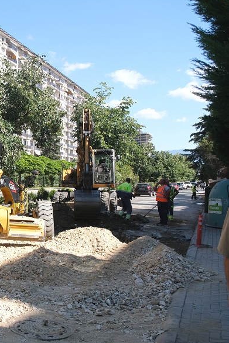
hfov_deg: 26.5
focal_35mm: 46
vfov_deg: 42.8
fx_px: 439
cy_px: 171
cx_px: -34
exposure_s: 1/550
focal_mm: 19.7
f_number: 4.5
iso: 160
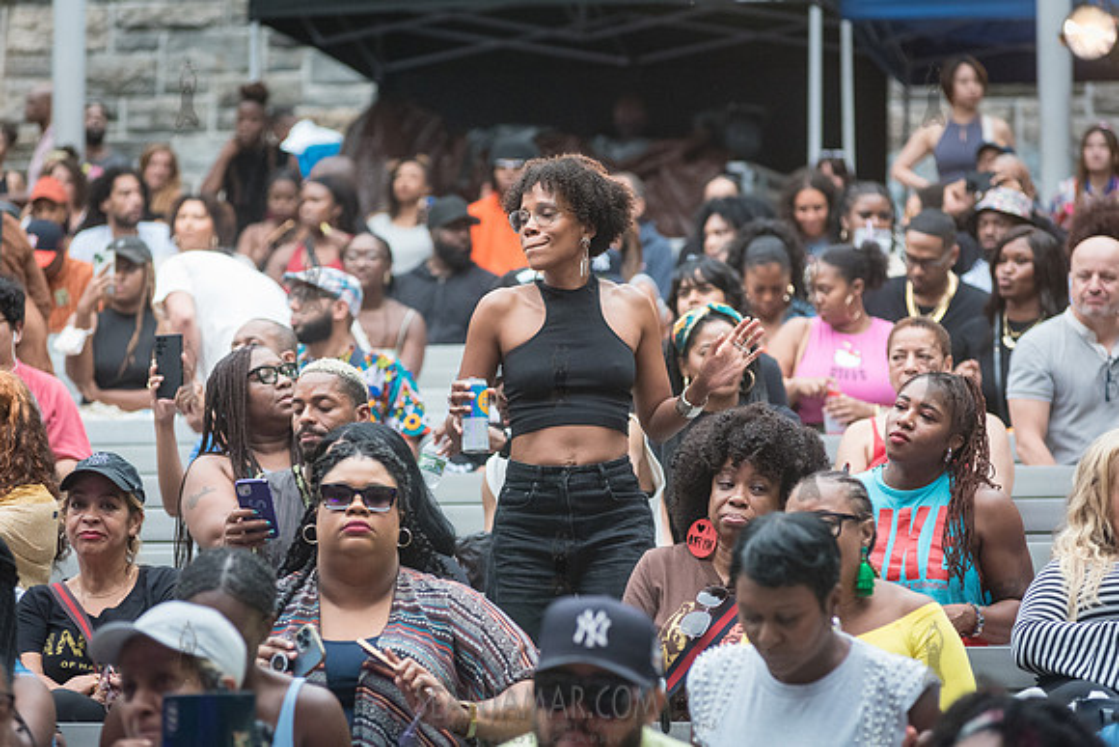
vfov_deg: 8.9
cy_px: 374
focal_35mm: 155
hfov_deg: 13.2
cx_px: 560
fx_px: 4819
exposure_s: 1/500
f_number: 4
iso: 3200
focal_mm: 155
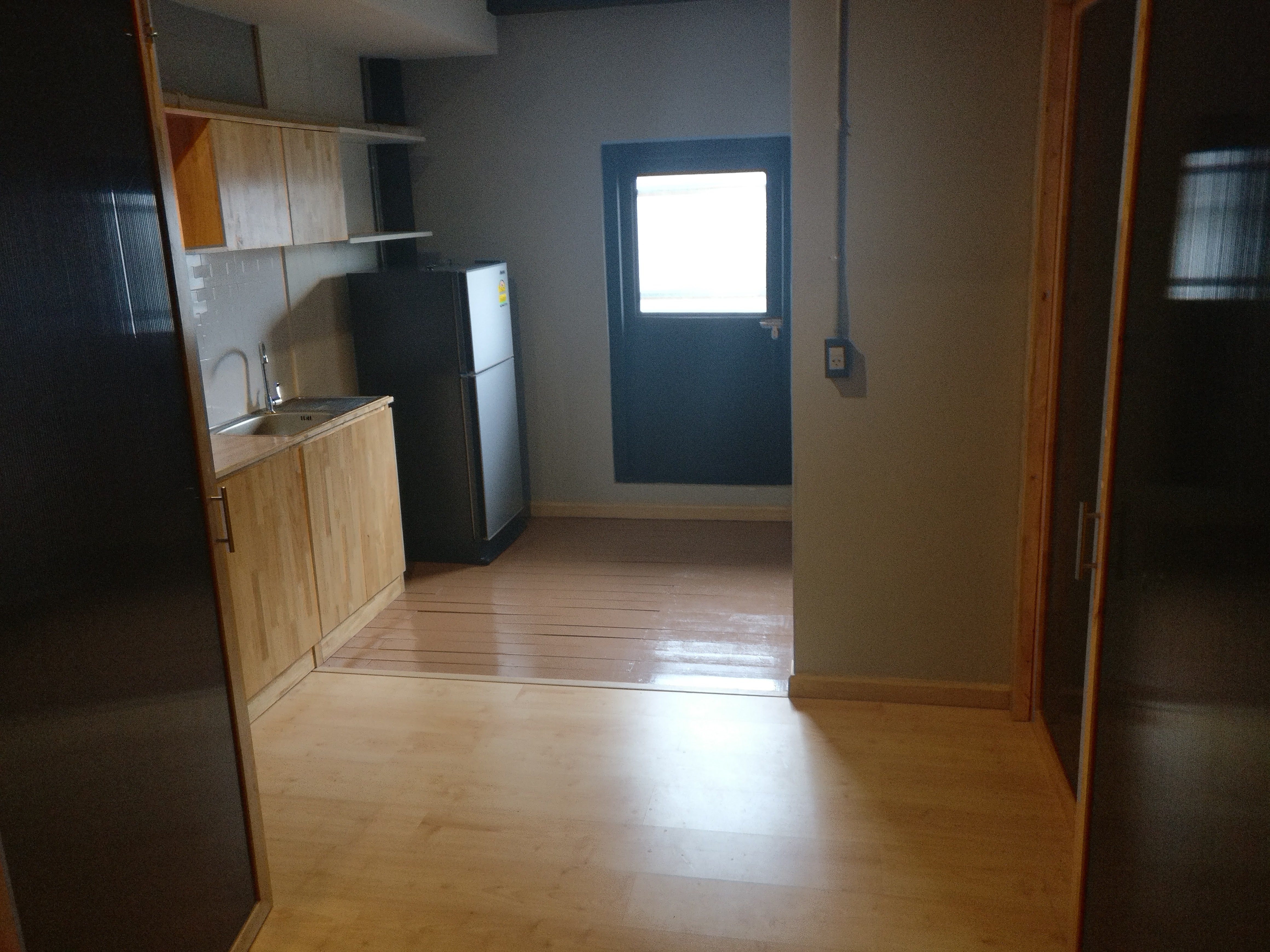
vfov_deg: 49.7
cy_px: 476
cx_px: 635
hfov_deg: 63.4
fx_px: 1027
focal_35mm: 28
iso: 800
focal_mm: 4.26
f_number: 2
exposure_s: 1/20
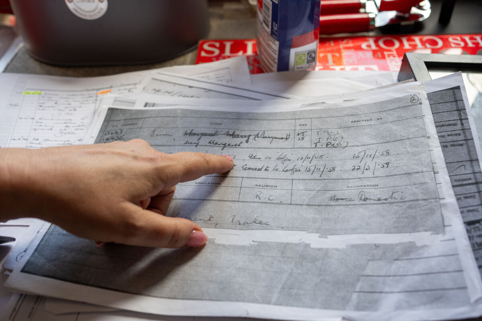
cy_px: 160
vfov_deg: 37.9
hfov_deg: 54.4
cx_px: 241
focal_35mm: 35
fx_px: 469
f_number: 5
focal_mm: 35
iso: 400
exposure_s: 1/320
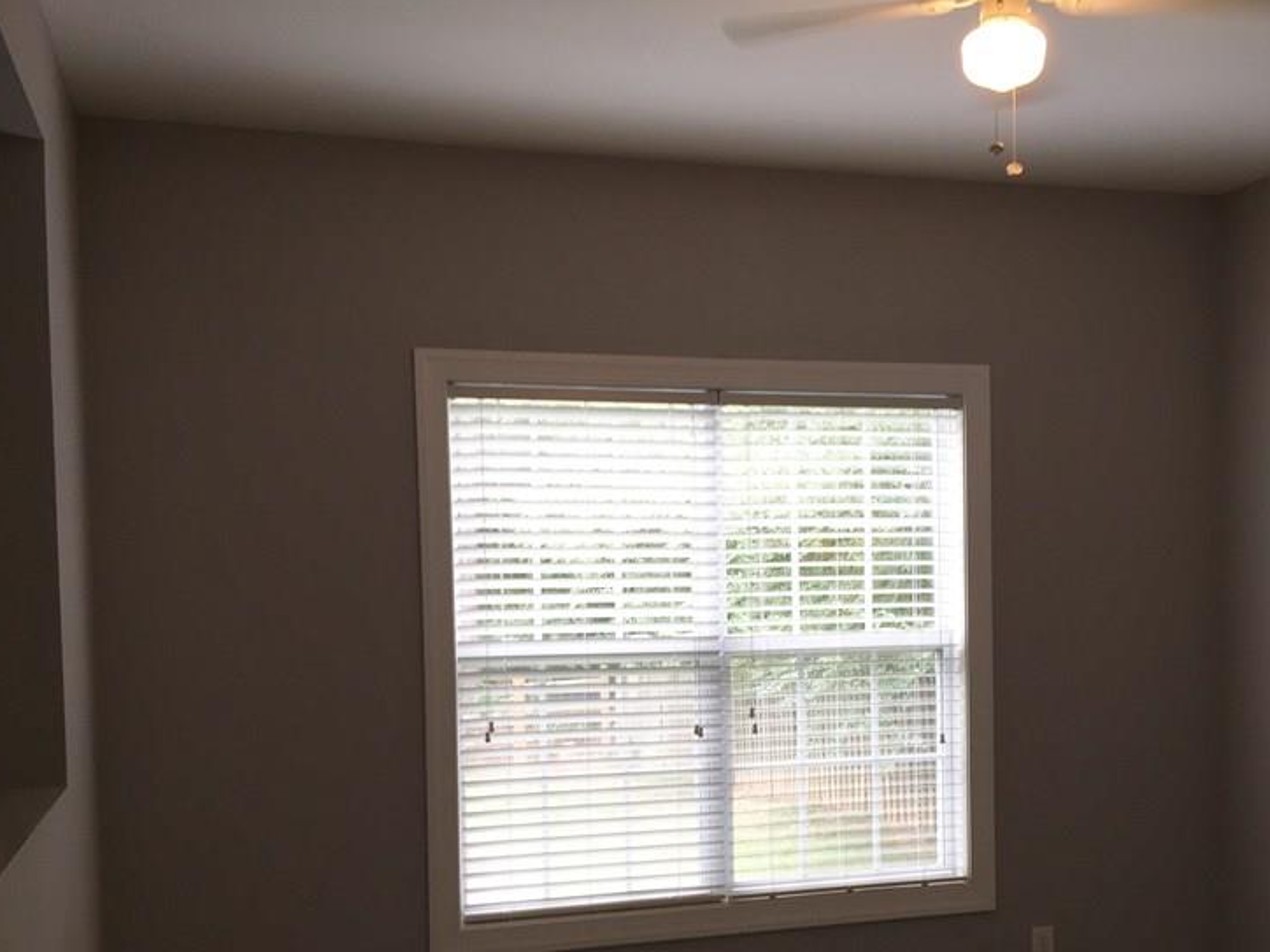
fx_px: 1504
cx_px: 738
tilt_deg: -2.4
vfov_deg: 34.8
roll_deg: +0.1
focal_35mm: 41
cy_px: 643
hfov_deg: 45.6
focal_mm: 4.15
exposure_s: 1/40
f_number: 2.2
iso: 32
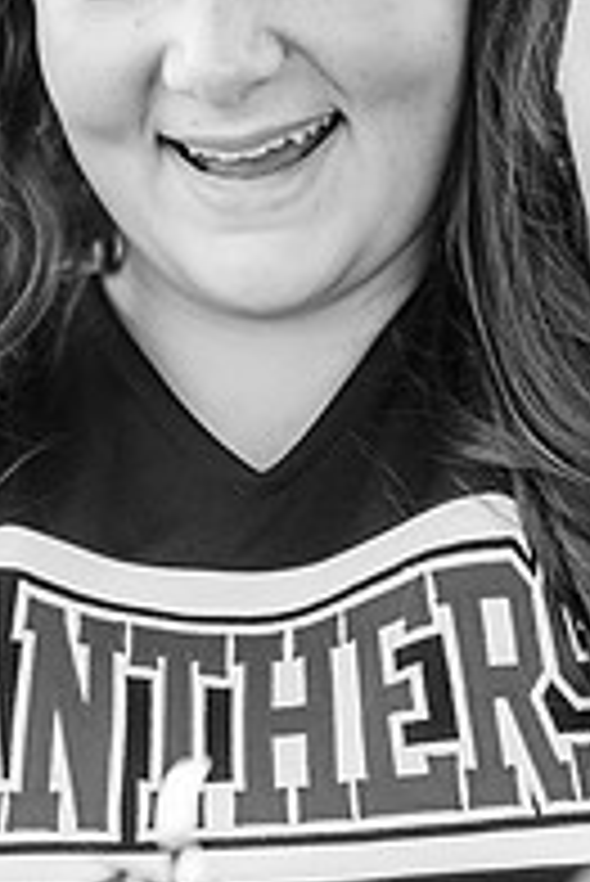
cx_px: 225
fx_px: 4785
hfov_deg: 7.1
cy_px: 108
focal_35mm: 195
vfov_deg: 10.5
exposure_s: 1/500
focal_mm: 85
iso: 200
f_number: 2.8
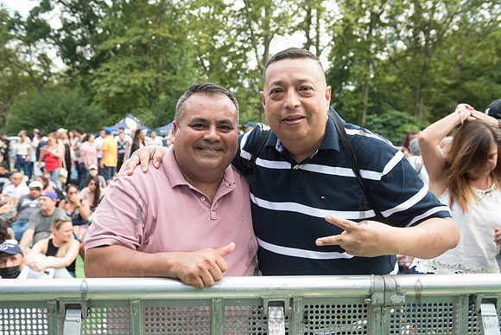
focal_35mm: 35
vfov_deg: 37.9
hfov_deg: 54.4
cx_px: 250
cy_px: 168
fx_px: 487
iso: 500
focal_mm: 35
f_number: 4.5
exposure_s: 1/320
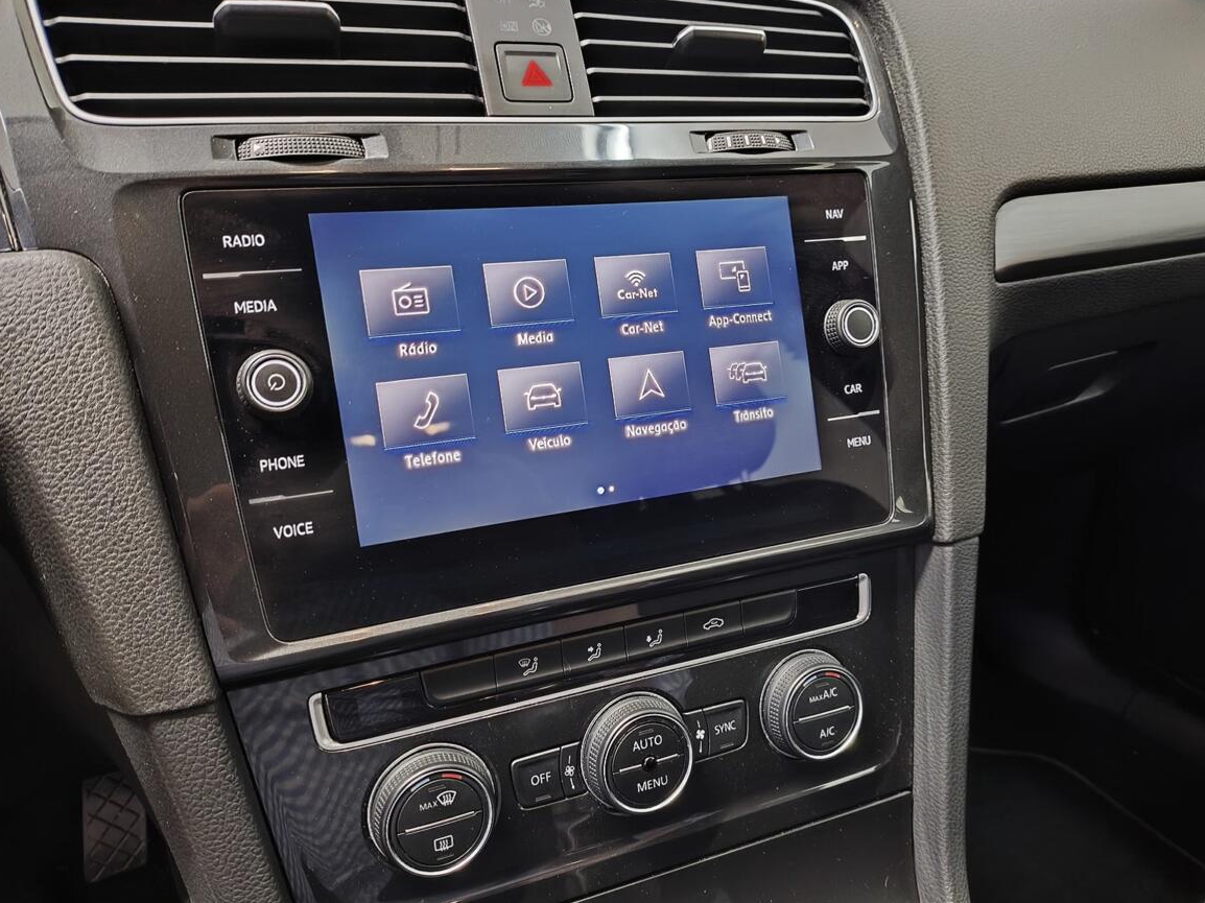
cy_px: 439
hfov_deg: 67.3
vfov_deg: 53.0
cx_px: 613
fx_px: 905
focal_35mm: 26
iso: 1600
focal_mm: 4.71
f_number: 1.7
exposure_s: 1/11.1
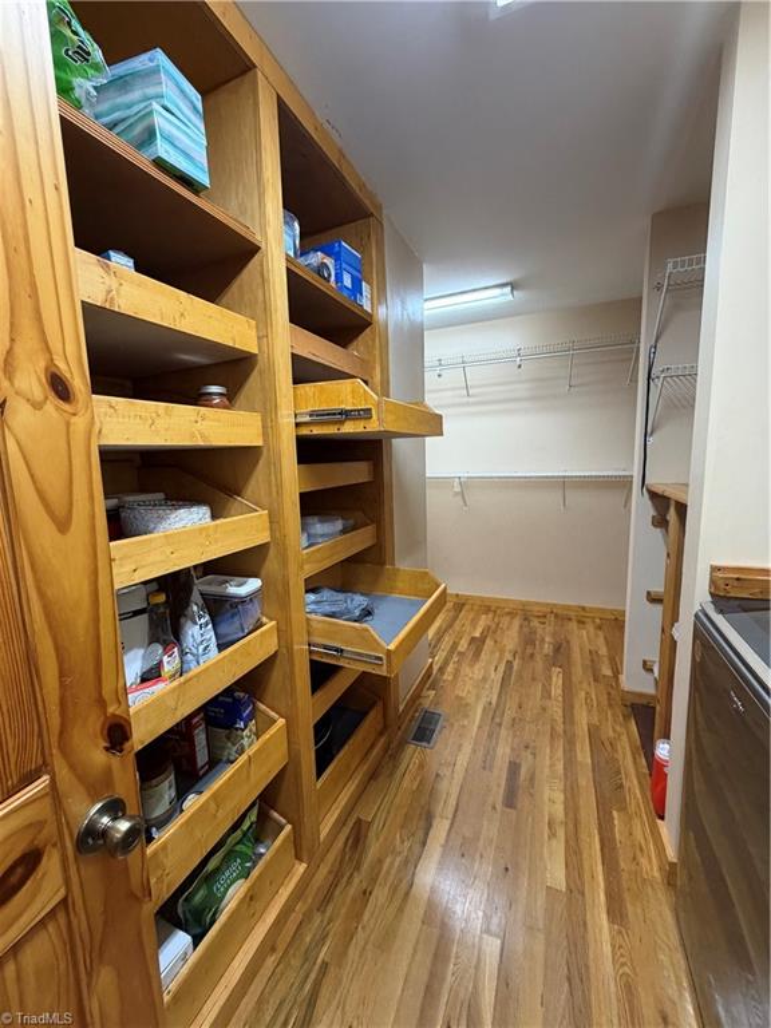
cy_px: 514
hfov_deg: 85.7
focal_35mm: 14
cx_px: 386
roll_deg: +1.2
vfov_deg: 102.1
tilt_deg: -8.1
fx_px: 416
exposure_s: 1/60
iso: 320
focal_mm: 2.22
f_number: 2.2
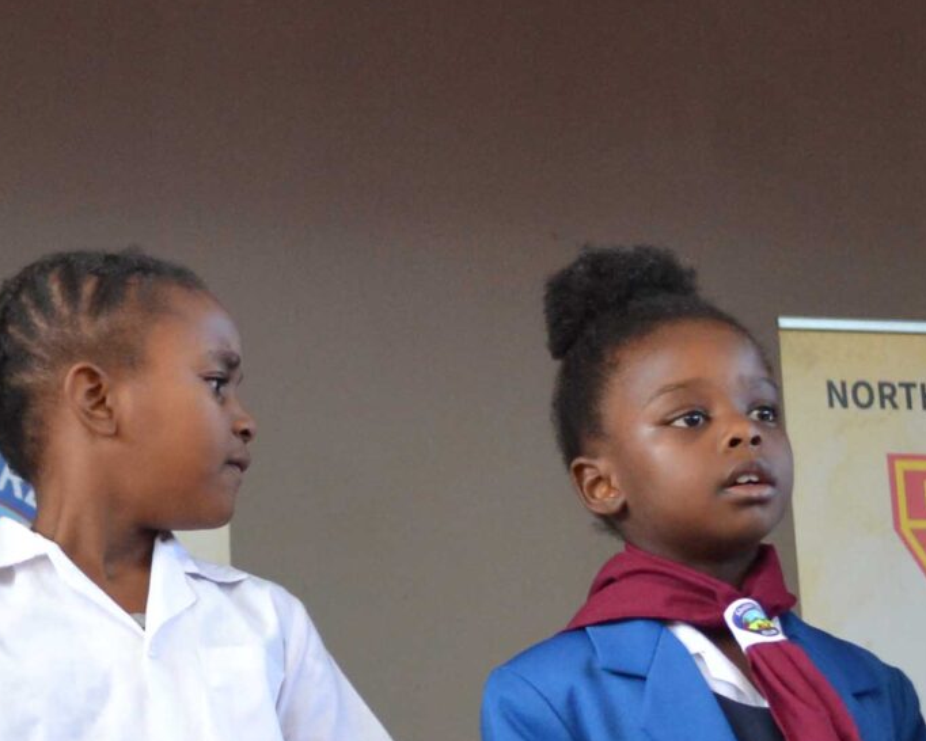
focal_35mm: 169
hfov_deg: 11.3
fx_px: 4633
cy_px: 624
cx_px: -22
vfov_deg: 9.1
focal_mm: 32
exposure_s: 1/60
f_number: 4.8
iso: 1000
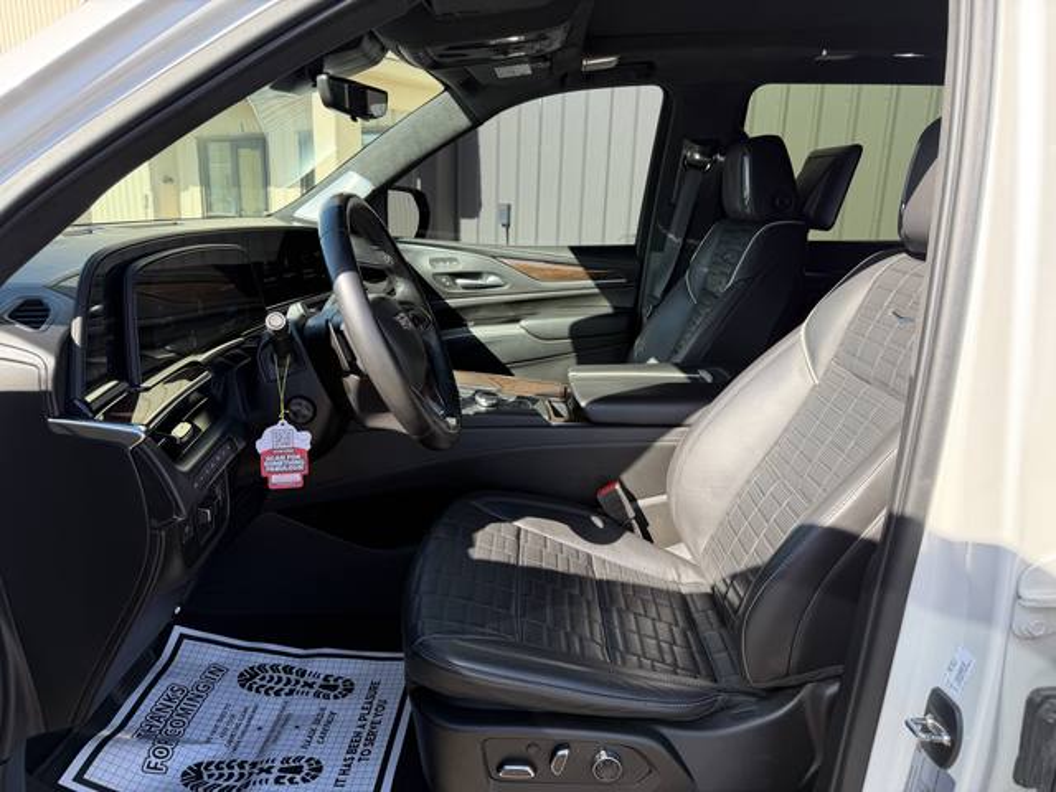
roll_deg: -1.6
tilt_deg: -14.8
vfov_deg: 56.8
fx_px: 732
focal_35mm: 24
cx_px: 528
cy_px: 396
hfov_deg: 71.6
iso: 80
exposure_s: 1/617
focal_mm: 6.76
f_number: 1.78
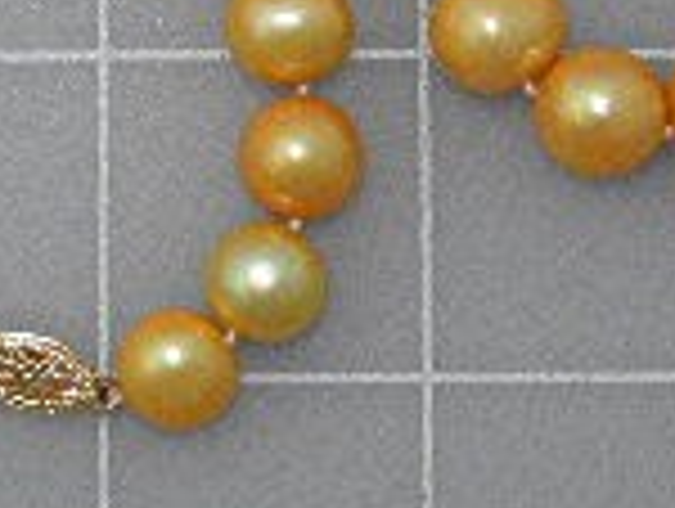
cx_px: 126
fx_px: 2832
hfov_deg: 13.5
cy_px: 90
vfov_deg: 10.2
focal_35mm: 145
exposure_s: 1/30
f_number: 7.2
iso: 800
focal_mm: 6.2
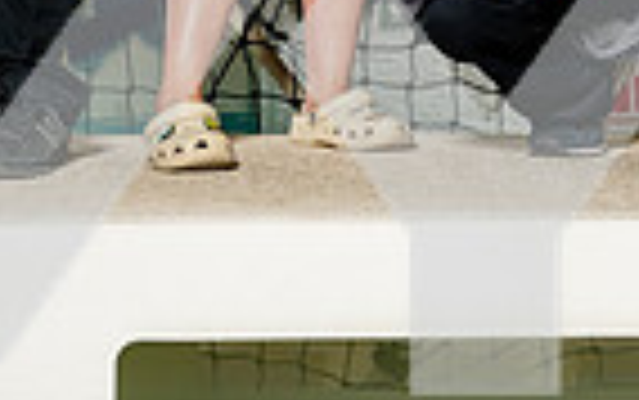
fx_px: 3817
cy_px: -384
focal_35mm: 219
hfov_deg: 9.5
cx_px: 688
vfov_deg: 5.9
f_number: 5.6
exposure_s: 1/250
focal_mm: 52
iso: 100
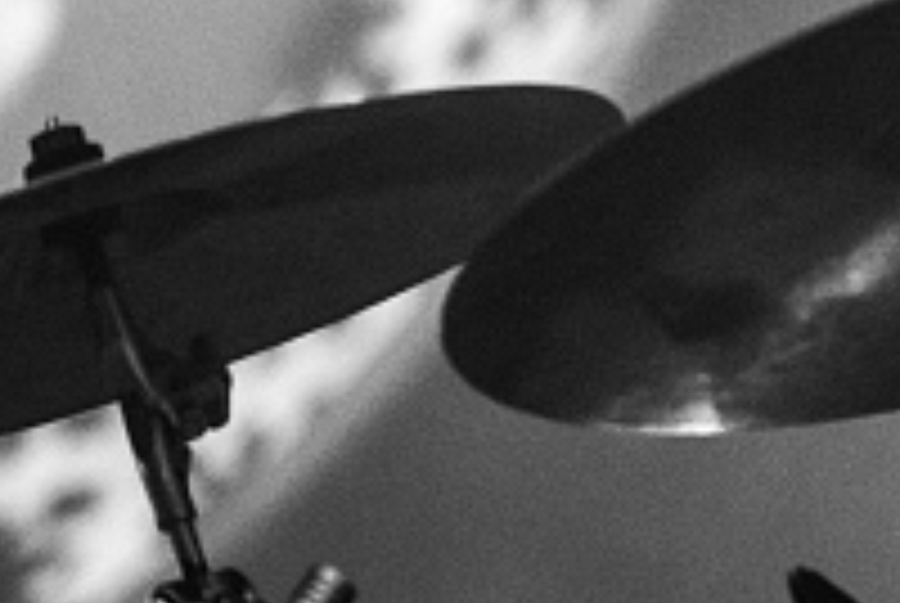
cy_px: -115
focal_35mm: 558
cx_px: 1130
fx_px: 13970
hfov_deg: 3.7
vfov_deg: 2.5
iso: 1250
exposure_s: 1/100
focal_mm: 155
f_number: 2.8
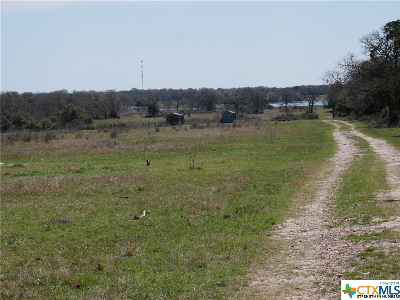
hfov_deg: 16.4
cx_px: 200
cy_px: 150
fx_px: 1387
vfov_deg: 12.4
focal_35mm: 120
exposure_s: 1/500
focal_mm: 60
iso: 200
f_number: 9
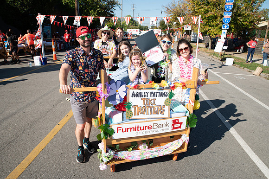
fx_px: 179
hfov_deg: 73.8
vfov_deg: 53.1
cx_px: 134
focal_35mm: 24
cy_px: 90
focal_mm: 24
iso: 160
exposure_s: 1/200
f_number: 9
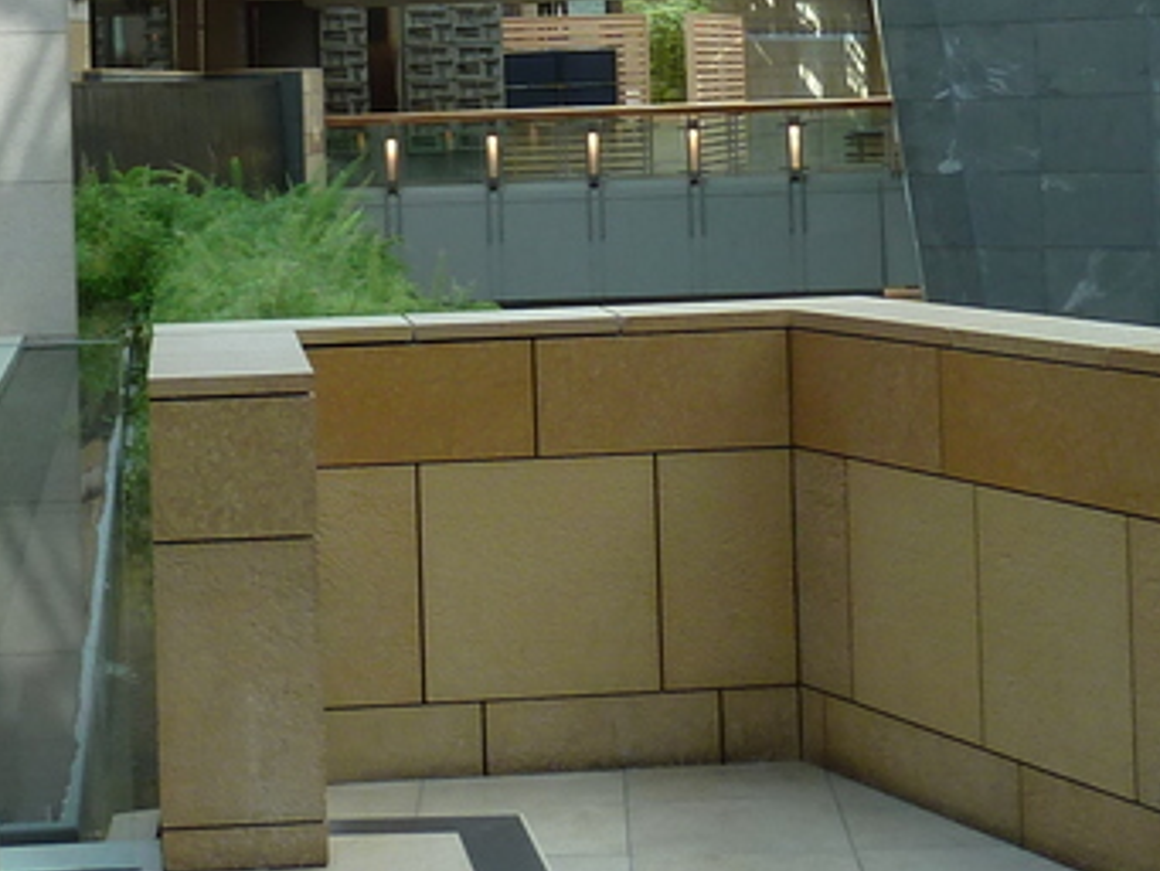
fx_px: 2950
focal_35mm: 88
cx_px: 432
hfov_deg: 22.2
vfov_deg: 16.4
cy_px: -20
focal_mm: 4.1
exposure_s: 1/40
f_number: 3.3
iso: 80
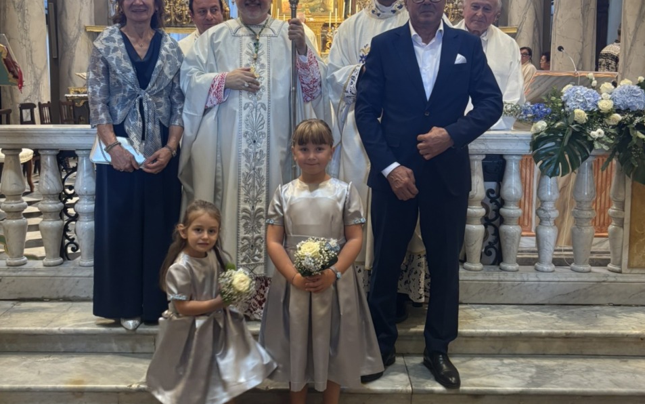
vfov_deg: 34.3
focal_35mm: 37
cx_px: 324
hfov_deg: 52.7
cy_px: 151
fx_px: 651
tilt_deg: -6.8
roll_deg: -0.9
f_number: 1.6
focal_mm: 5.96
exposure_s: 1/50
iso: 160
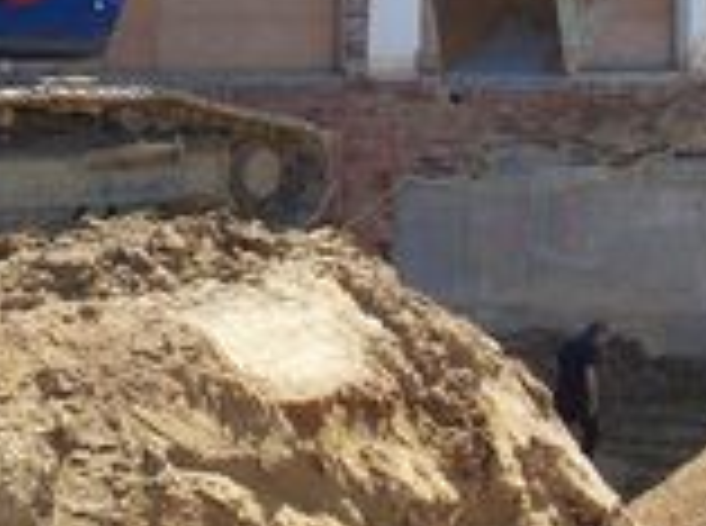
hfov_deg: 18.0
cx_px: 238
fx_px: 2218
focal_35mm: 109
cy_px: 2
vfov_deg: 13.3
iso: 80
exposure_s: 1/125
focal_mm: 6.3
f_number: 7.7
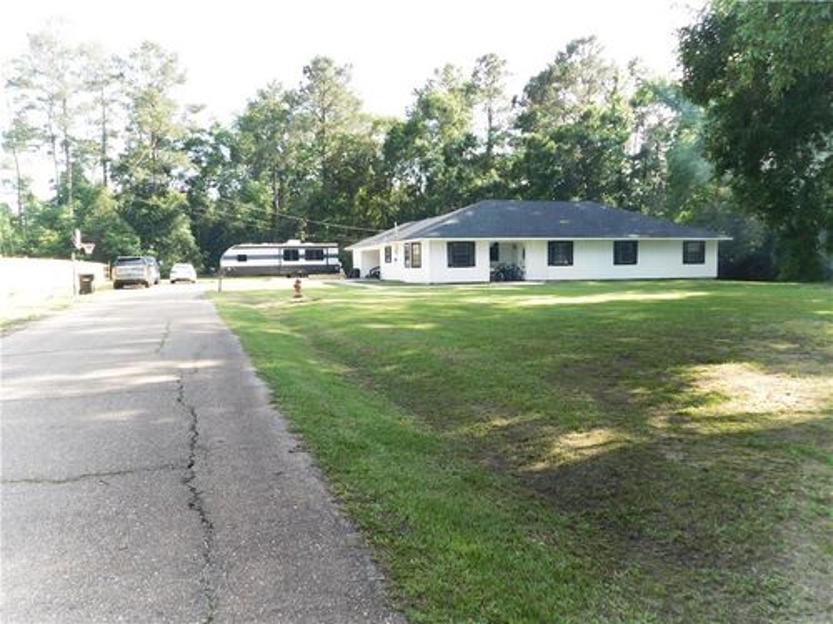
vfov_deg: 49.7
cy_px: 312
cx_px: 416
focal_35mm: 28
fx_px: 674
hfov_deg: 63.4
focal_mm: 4.9
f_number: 3.2
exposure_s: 1/320
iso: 125
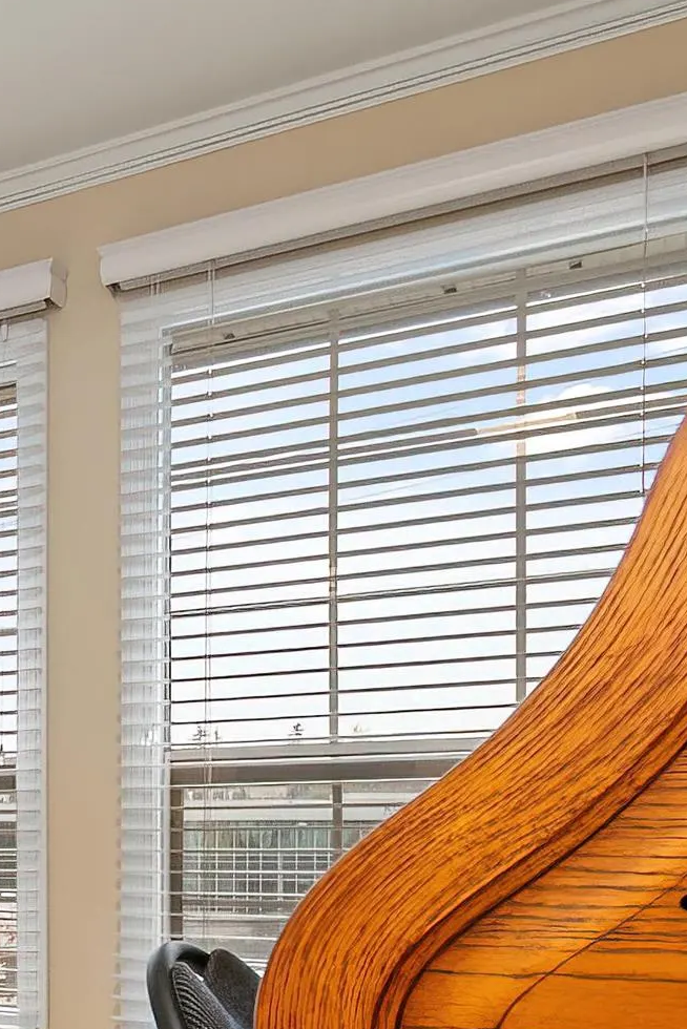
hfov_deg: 17.7
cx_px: -753
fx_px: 1344
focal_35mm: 47
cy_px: 868
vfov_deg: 39.7
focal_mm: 10
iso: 320
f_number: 7.1
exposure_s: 1/60
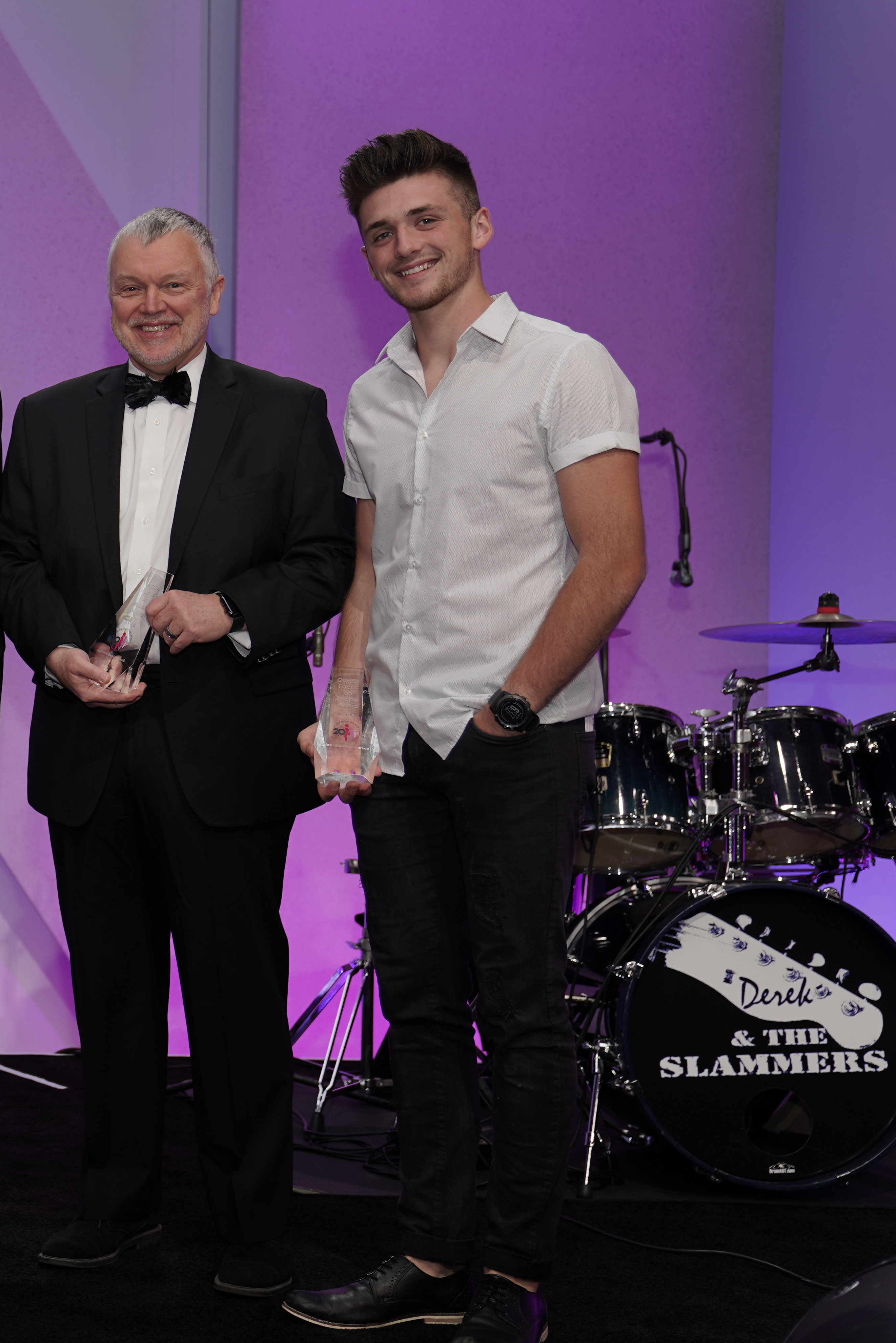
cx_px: -114
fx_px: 2202
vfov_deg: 33.9
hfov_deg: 21.7
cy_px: 669
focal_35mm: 59
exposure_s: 1/100
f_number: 2.8
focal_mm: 39
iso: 100
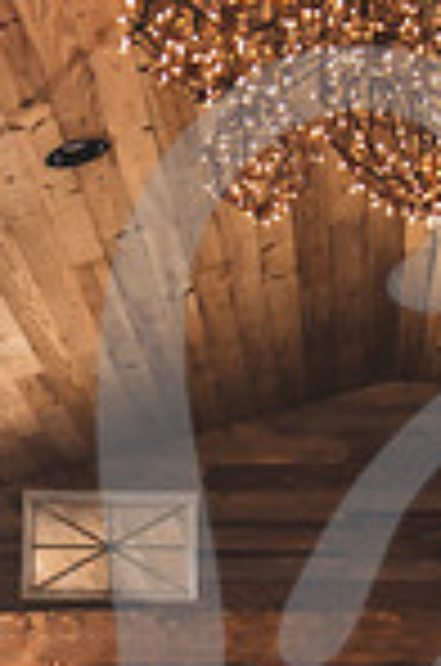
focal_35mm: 122
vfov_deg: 16.1
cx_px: 248
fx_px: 2252
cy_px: 806
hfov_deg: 11.2
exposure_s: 1/160
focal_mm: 40
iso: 500
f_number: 2.8
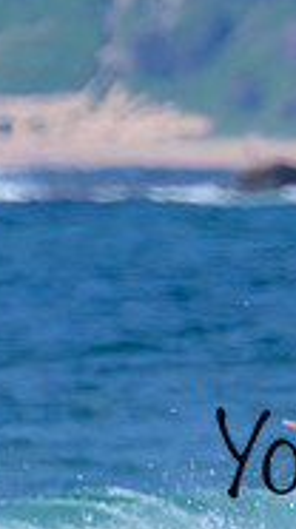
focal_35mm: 3099
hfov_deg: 0.4
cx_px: 661
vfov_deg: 0.7
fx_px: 43439
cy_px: 529
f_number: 11
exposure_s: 1/2000
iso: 900
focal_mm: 800
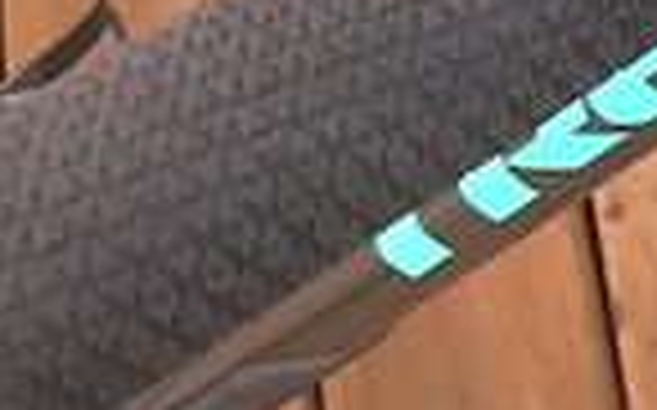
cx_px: 909
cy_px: -266
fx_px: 3006
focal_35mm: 168
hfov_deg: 12.0
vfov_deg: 7.6
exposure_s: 1/30
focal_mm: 4.15
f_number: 2.2
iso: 64
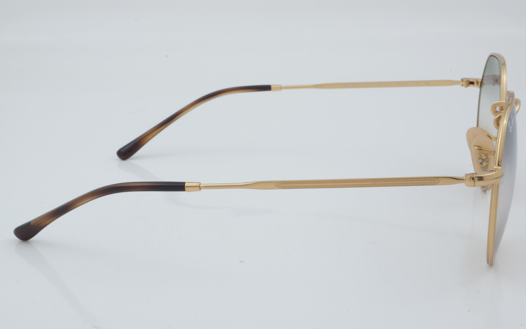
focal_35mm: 70
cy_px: 156
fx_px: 996
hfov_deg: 29.6
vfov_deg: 18.7
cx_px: 265
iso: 100
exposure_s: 1/4
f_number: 29
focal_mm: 45
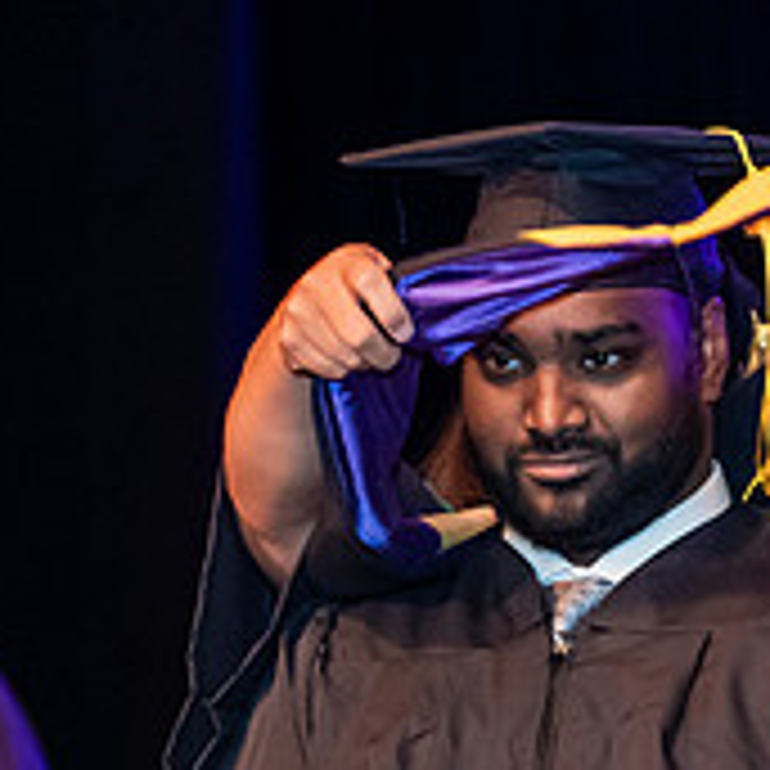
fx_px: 5964
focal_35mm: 237
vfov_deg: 7.4
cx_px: 698
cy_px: 673
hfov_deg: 7.4
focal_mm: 82
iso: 3200
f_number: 3.2
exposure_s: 1/200
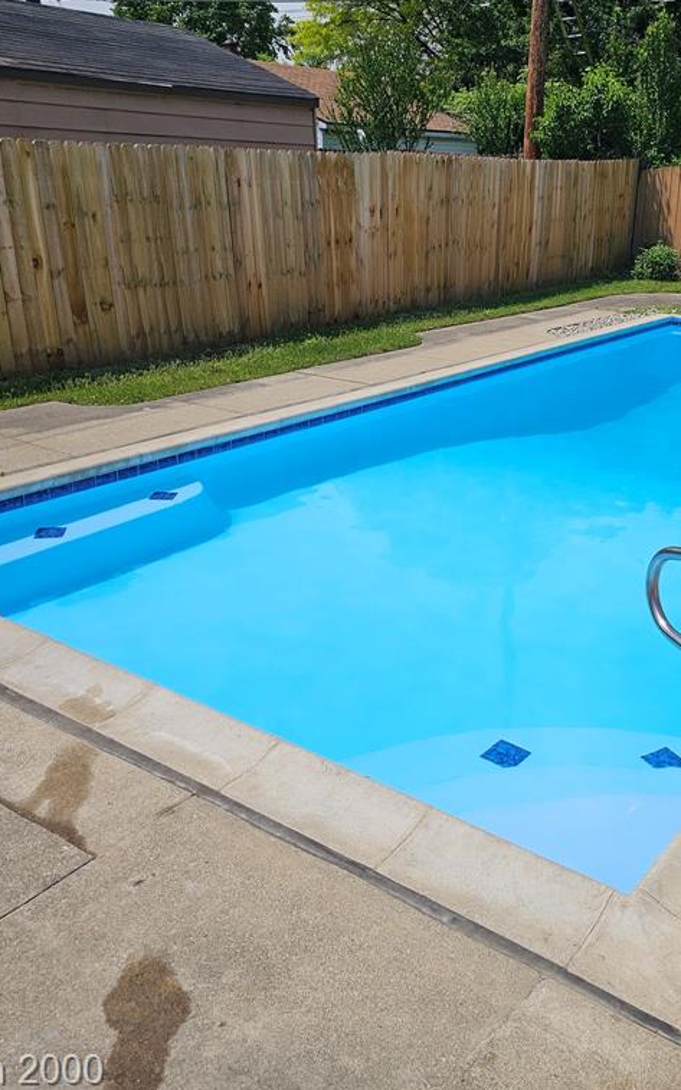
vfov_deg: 58.1
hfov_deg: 37.7
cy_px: 544
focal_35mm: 33
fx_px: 980
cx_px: 474
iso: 10
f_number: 1.7
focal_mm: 6.3
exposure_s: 1/1978
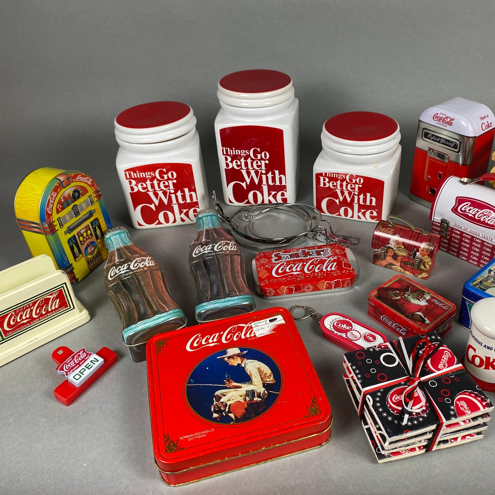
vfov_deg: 52.5
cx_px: 288
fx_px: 502
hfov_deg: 52.3
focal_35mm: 31
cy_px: 245
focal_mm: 4.25
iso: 100
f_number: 1.8
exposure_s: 1/120
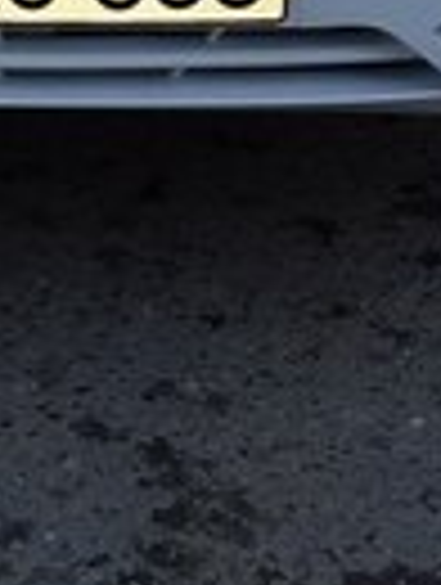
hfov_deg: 12.5
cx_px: 4
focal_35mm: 118
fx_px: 1998
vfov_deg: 15.8
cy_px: -176
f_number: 2.2
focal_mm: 3.3
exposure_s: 1/277
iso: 40
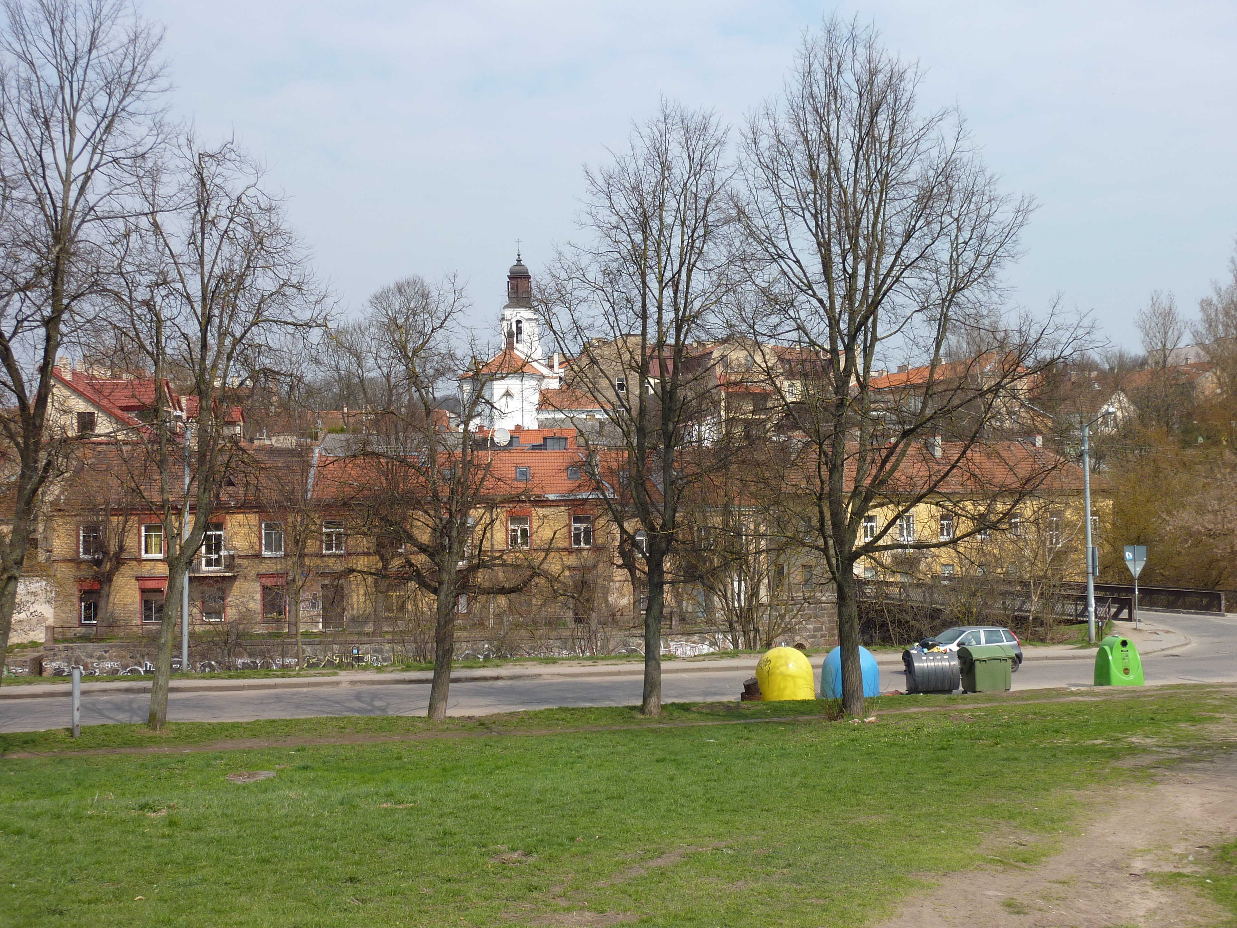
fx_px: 1429
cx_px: 618
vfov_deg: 36.0
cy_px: 464
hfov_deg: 46.8
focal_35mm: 40
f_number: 4.5
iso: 80
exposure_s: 1/500
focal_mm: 6.5
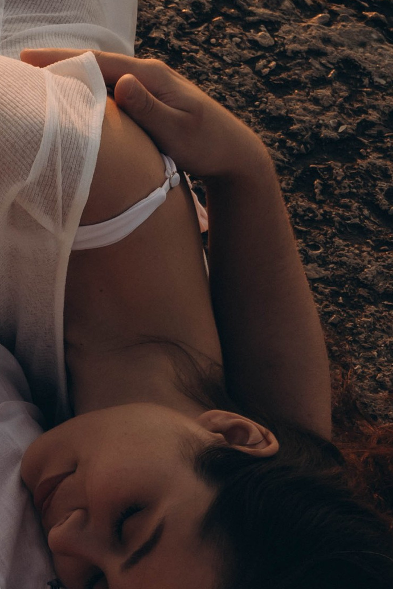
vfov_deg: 17.7
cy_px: 403
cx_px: -96
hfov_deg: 11.6
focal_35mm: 115
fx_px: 1883
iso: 200
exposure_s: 1/200
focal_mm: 31
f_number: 8
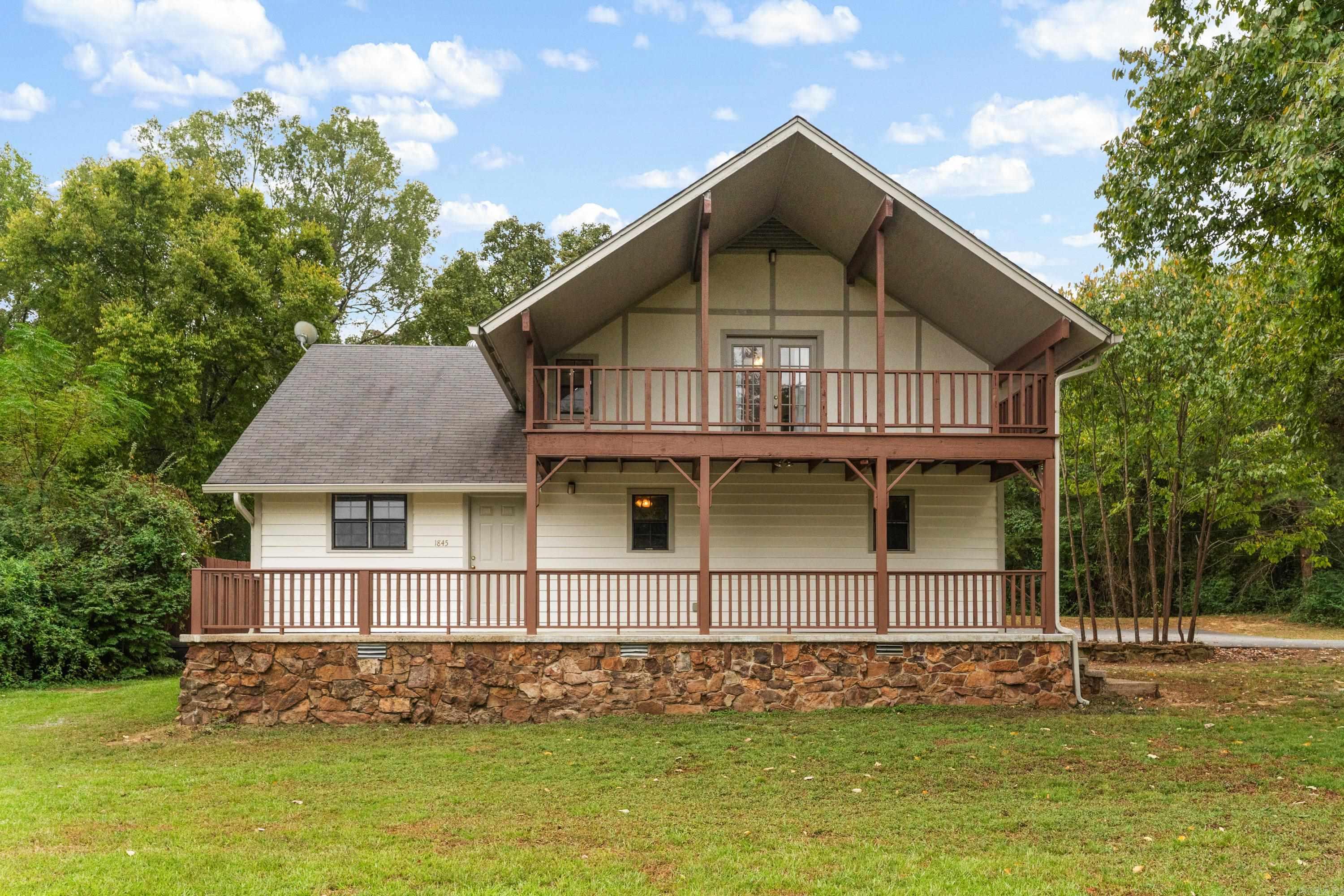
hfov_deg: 67.4
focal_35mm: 27
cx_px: 672
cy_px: 448
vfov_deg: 47.9
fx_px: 1008
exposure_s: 1/30
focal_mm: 18
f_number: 7.1
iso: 320
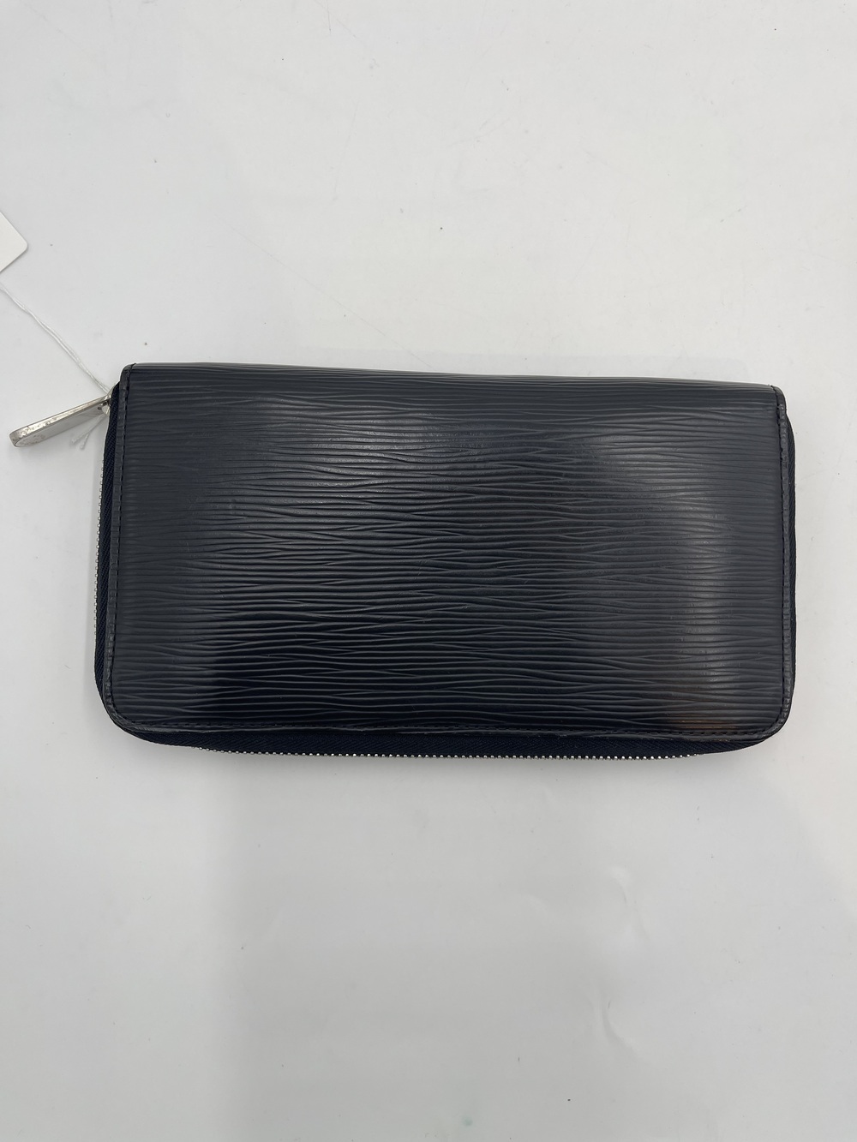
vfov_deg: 69.4
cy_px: 571
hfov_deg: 54.9
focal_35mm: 25
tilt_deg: -86.0
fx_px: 825
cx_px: 428
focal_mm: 5.1
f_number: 1.6
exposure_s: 1/355
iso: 32
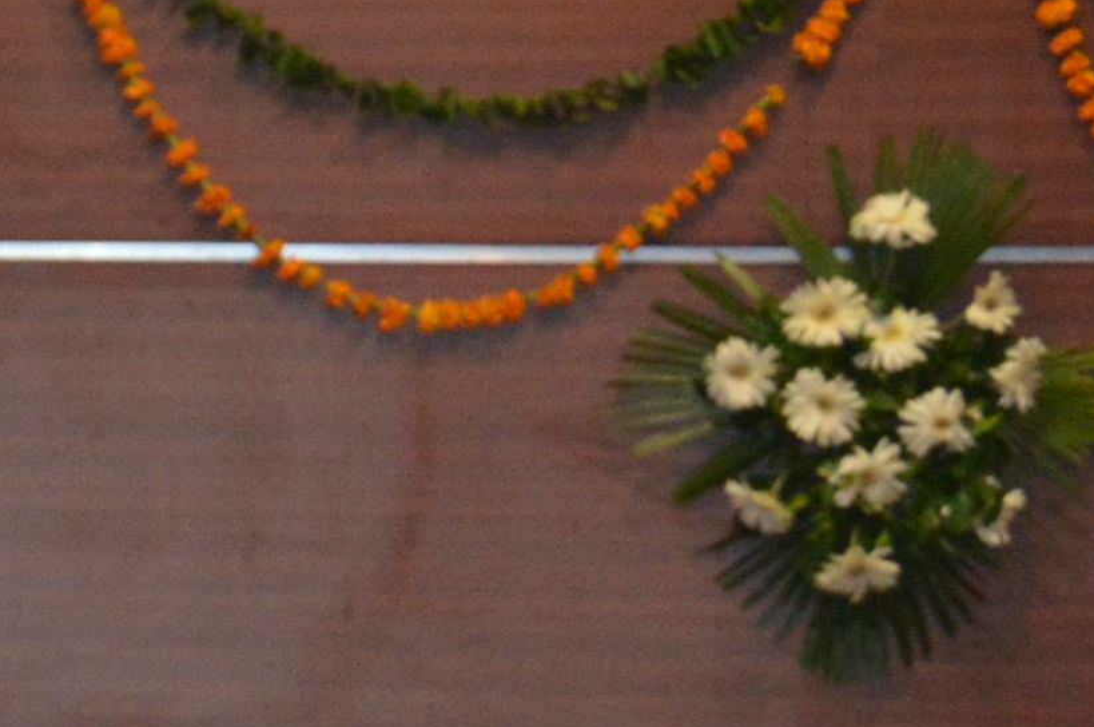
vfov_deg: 5.4
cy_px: 1359
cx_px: -1903
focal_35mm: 248
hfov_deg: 7.5
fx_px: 7527
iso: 1250
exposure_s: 1/60
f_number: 4.2
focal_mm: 30
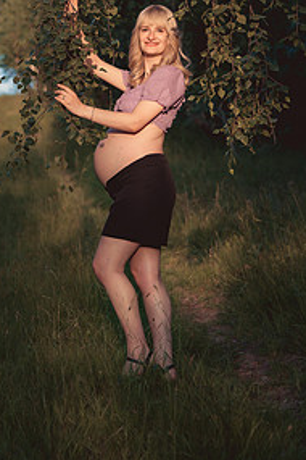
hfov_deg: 10.2
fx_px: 1708
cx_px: 75
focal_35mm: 134
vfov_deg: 15.2
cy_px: 105
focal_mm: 85
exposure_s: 1/1250
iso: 400
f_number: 3.5
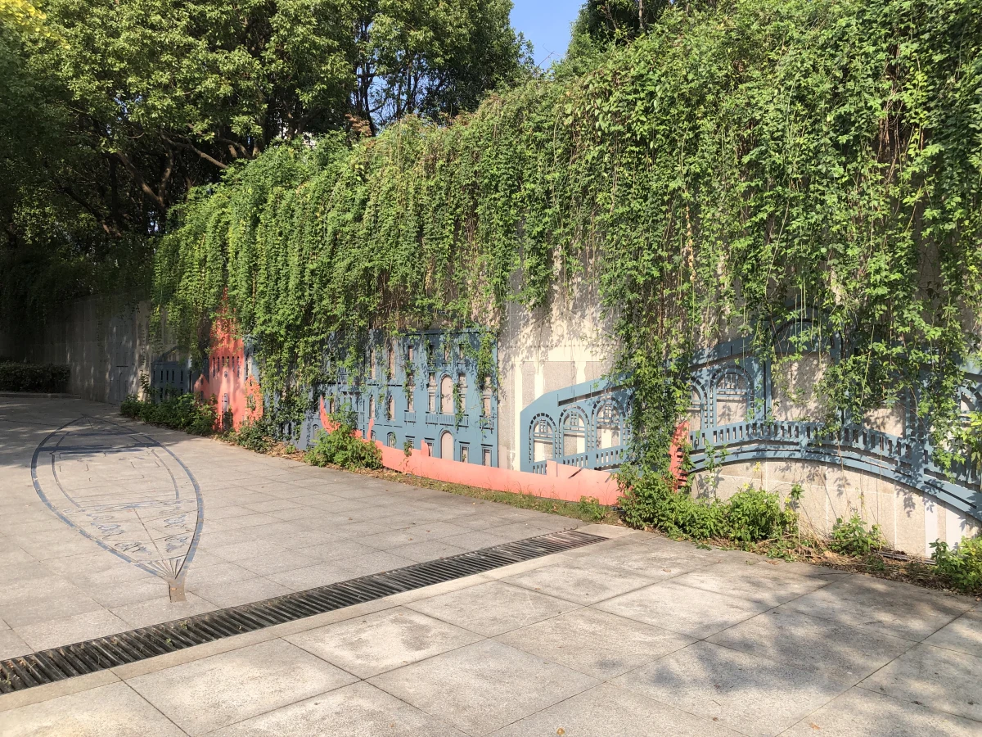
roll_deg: +0.2
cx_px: 491
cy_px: 368
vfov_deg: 49.7
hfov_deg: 63.4
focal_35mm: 28
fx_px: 794
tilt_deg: +0.4
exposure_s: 1/1171
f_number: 1.8
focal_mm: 4
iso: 20
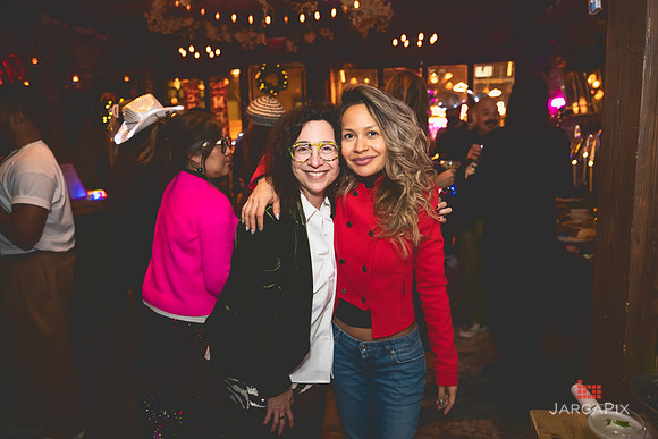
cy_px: 217
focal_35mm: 25
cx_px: 332
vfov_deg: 51.3
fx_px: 457
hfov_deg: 71.5
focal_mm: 24
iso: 3200
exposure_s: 1/100
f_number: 2.8
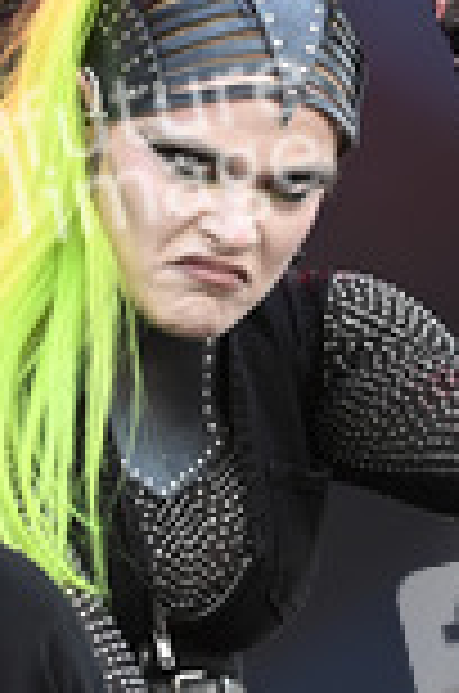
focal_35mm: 182
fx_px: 3496
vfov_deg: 11.3
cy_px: 392
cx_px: 220
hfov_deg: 7.5
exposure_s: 1/400
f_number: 2.8
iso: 320
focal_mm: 70
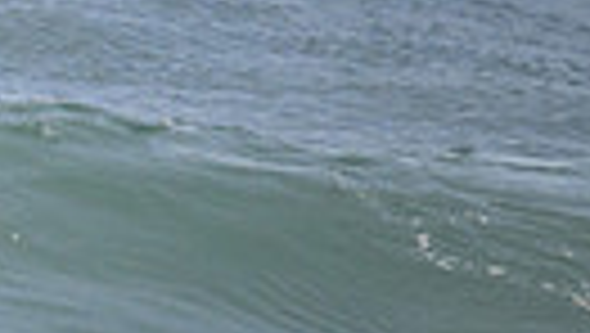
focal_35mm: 3719
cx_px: -608
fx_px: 58241
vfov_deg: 0.3
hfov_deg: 0.6
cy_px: 205
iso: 1000
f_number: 11
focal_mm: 800
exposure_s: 1/2000
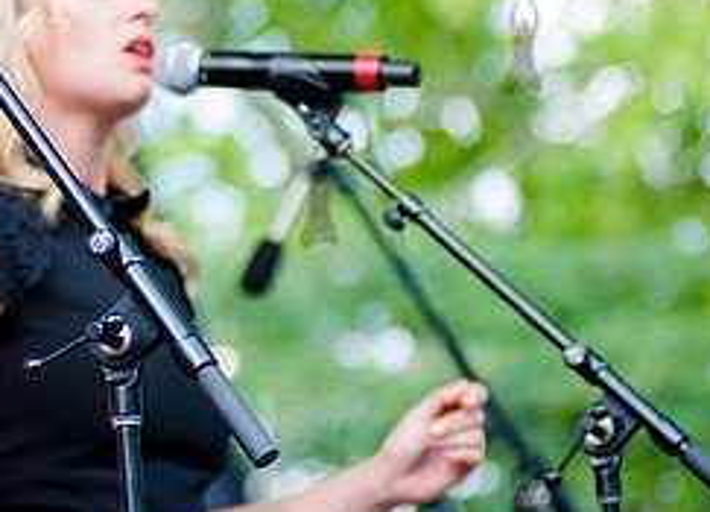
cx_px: -23
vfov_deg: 6.6
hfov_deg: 9.1
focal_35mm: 220
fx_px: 4449
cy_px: -19
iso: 200
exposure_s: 1/320
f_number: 2.8
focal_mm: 80
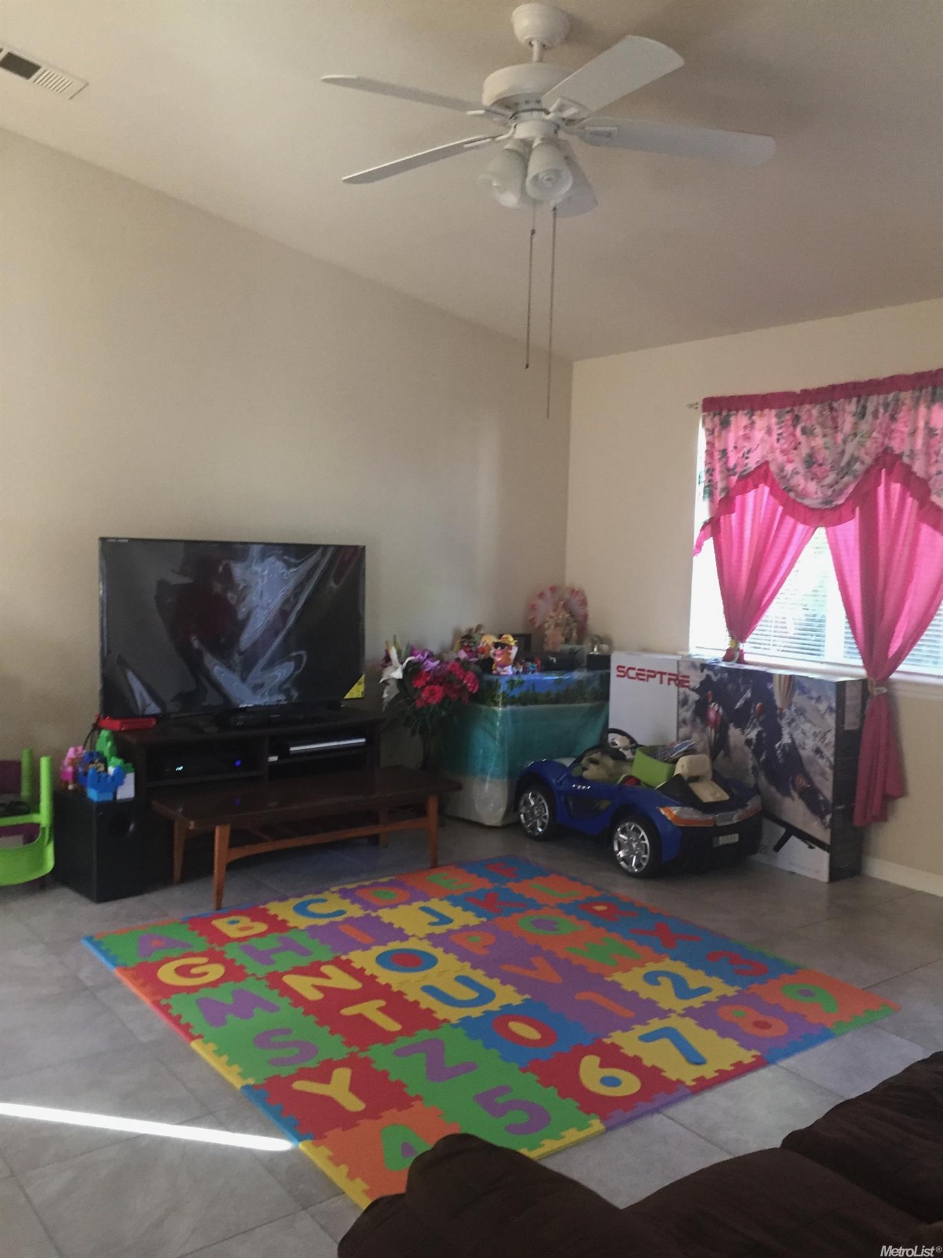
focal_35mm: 29
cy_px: 629
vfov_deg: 61.7
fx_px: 1053
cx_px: 472
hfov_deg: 48.2
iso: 160
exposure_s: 1/30
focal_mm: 4.15
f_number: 2.2
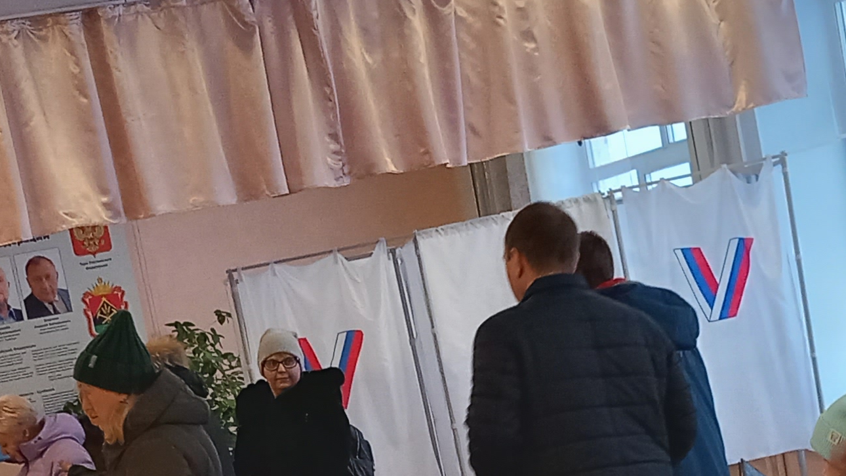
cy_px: 505
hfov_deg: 22.9
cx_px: 339
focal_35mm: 93
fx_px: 2086
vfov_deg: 12.8
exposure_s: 1/50
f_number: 1.8
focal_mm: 4
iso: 200
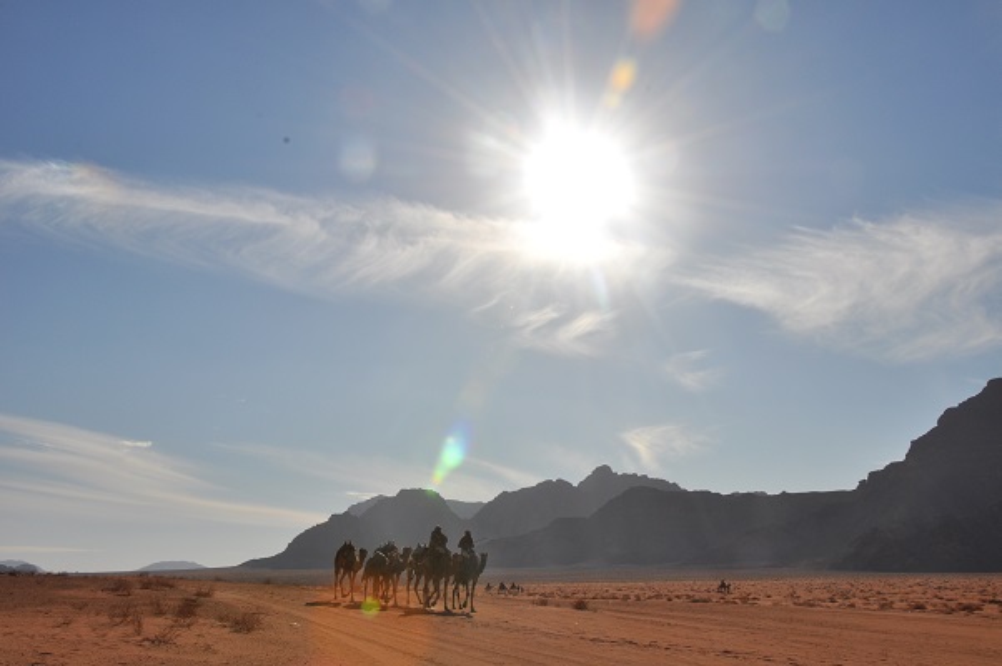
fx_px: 1168
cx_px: 501
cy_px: 333
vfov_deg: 31.8
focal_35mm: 42
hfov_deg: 46.4
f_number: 22
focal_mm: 28
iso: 200
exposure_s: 1/400
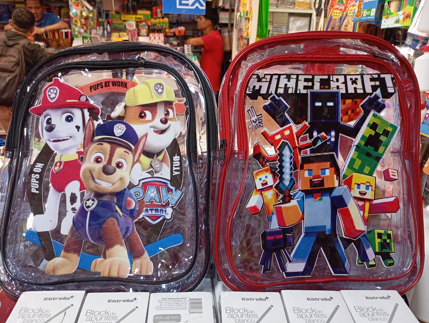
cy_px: 162
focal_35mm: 28
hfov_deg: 63.4
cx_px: 214
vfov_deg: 49.9
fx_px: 347
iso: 393
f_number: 1.8
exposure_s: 1/40
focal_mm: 4.27
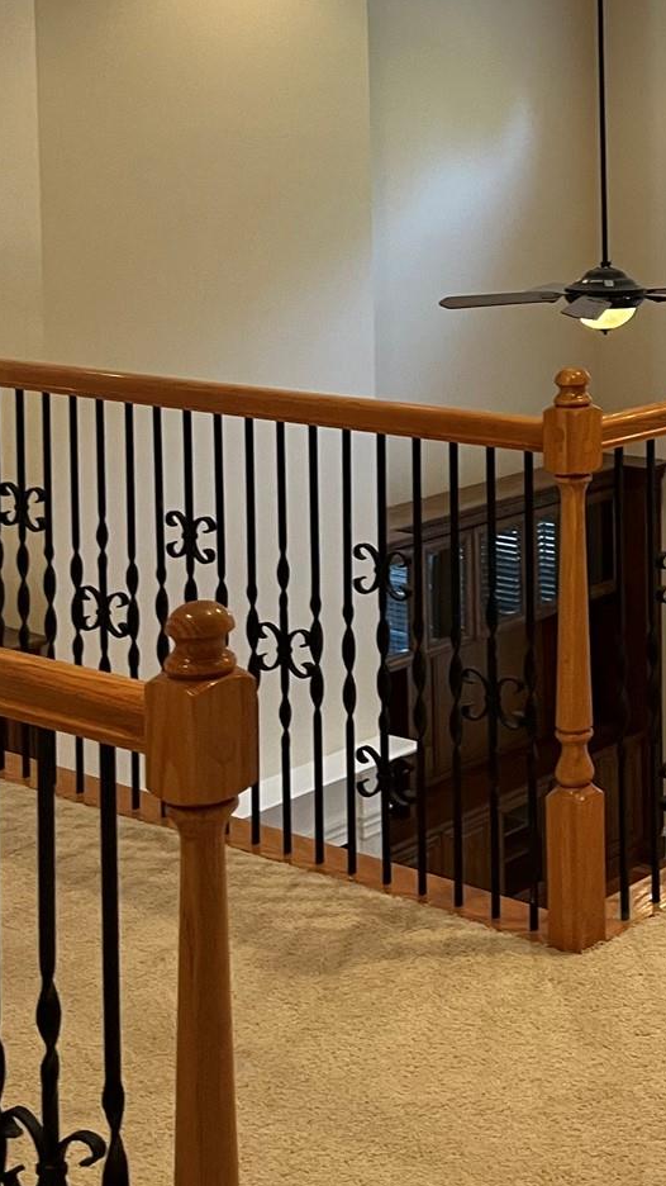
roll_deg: +0.1
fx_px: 1948
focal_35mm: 62
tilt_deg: -2.9
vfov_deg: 32.8
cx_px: 846
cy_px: 219
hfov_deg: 18.2
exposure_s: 1/60
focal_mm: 5.1
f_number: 1.6
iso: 125
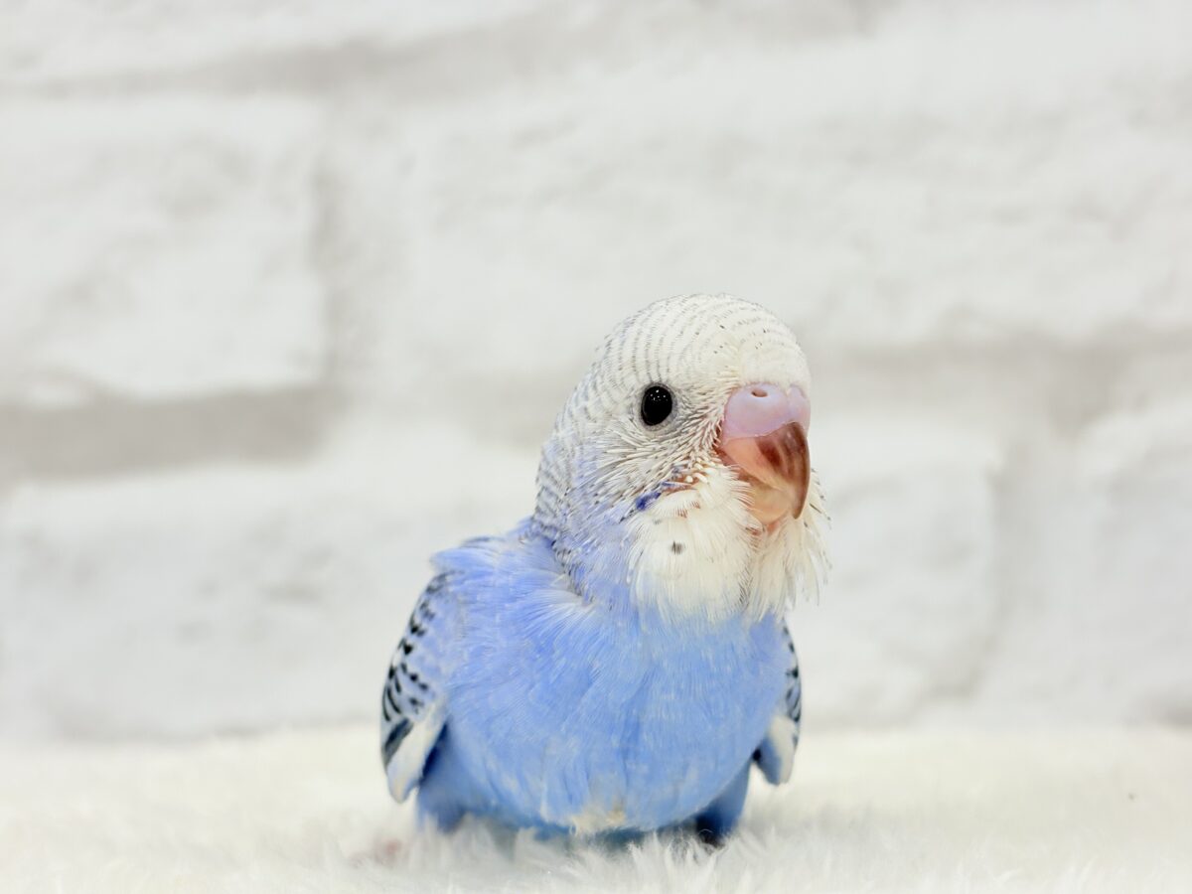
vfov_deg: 28.0
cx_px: 596
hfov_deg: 36.8
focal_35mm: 52
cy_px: 447
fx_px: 1791
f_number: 1.6
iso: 50
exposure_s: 1/100
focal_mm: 5.96
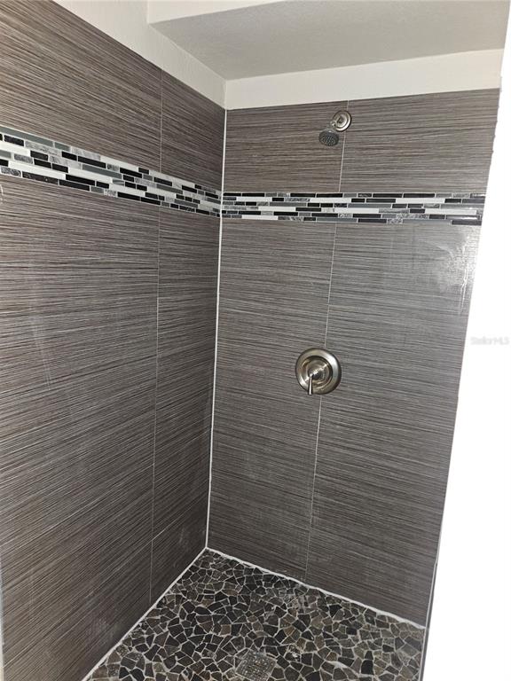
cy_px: 340
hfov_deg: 58.9
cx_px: 256
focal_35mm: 23
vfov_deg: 73.9
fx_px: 453
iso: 160
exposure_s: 1/9.99
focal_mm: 5.4
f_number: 1.8
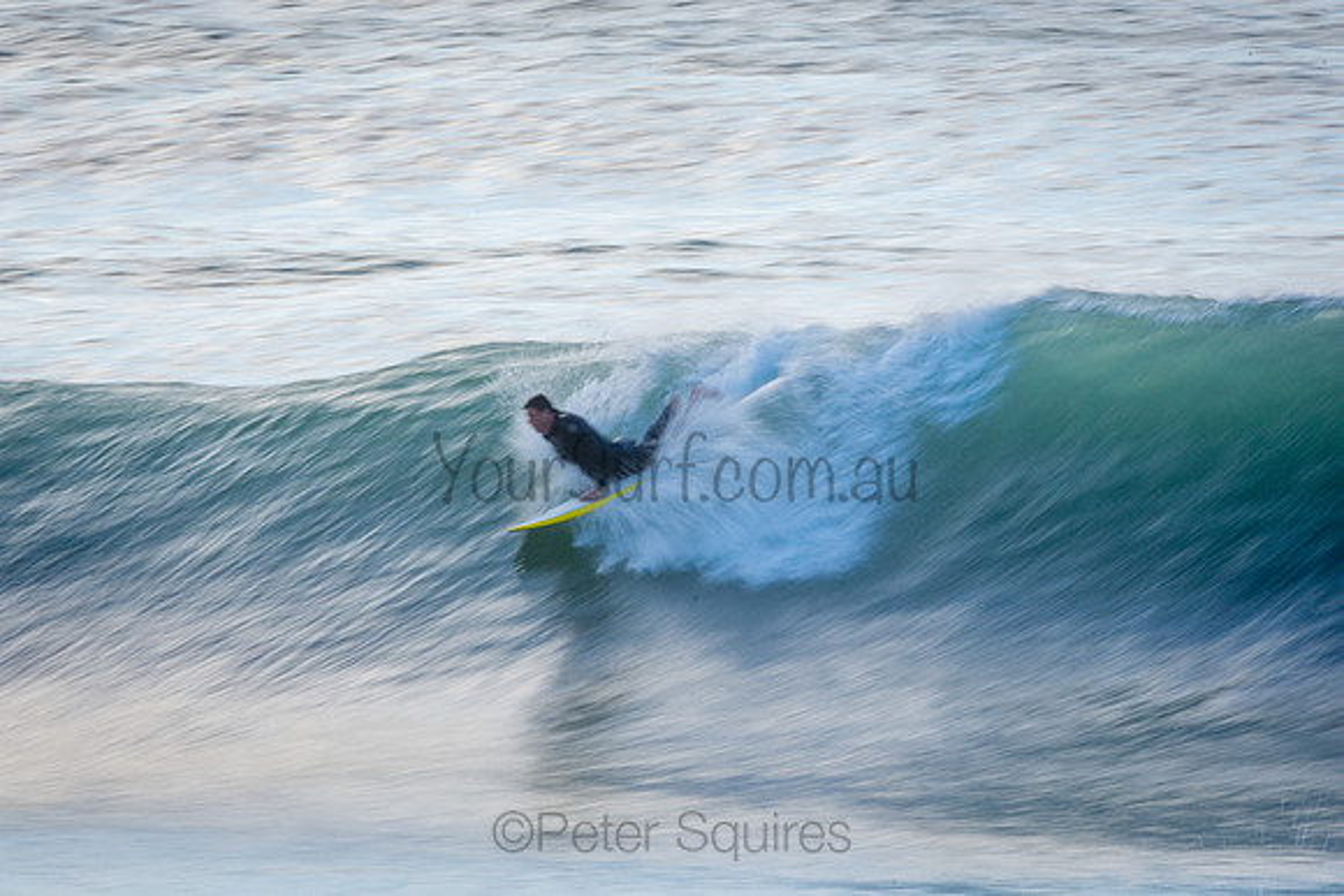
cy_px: 448
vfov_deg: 1.8
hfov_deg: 2.7
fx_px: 28005
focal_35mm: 750
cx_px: 672
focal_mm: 500
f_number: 32
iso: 200
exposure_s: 1/20
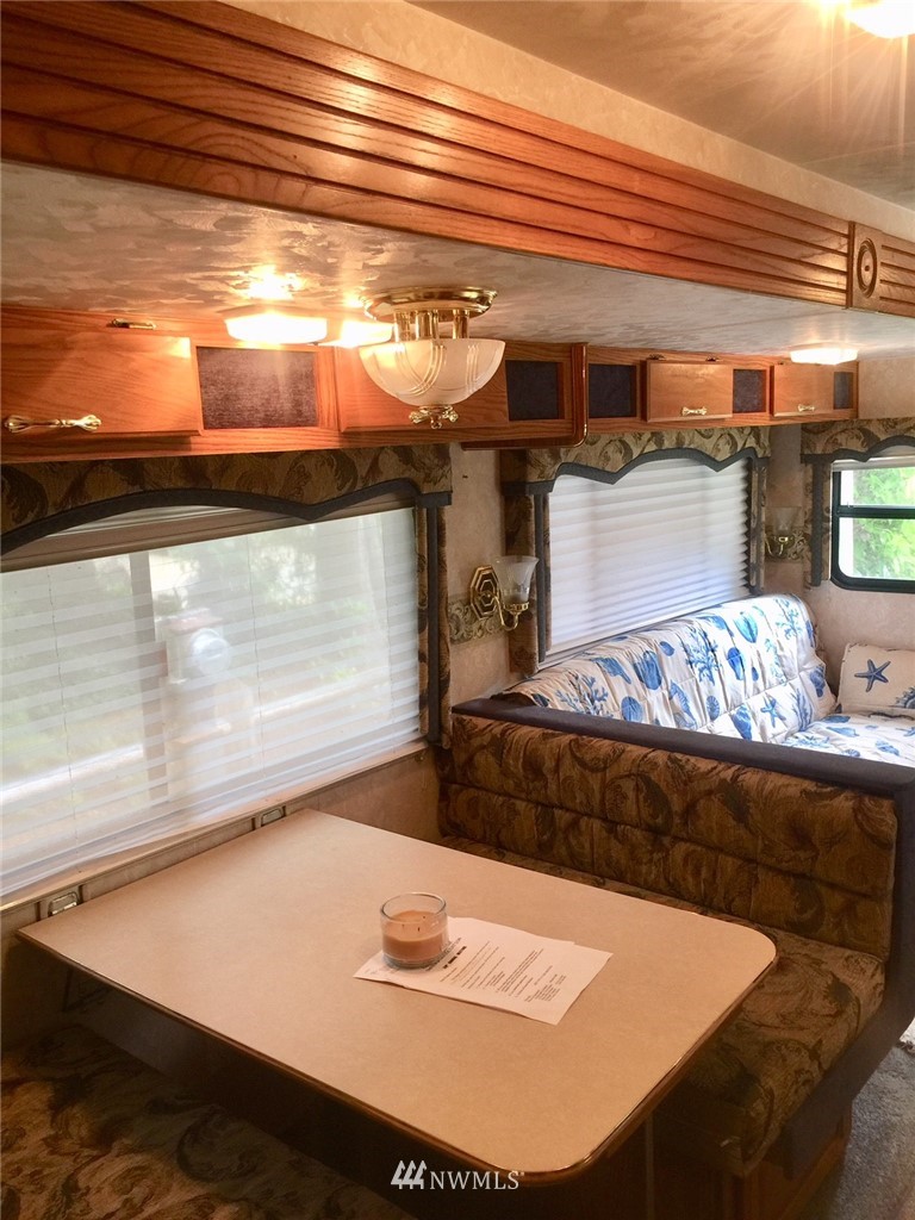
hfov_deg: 48.2
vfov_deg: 61.7
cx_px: 458
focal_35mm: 29
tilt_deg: -7.4
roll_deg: +4.9
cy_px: 610
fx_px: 1022
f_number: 2.2
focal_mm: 4.15
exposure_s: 1/15
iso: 40
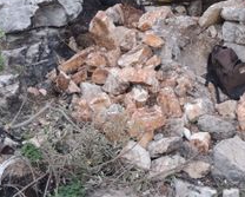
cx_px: 180
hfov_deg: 34.1
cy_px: 13
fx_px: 392
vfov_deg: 27.0
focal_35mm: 54
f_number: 3
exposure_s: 1/30
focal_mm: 4.3
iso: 180
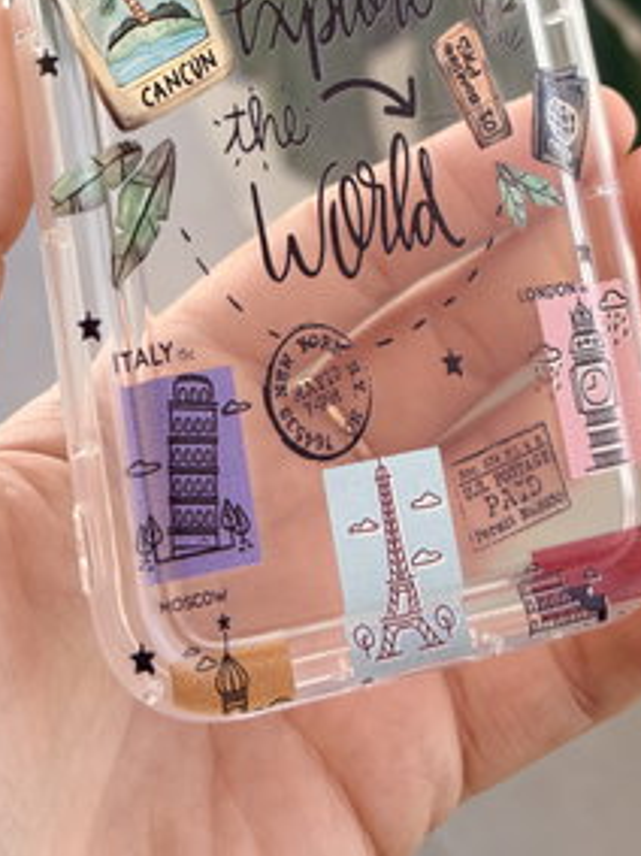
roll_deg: +2.3
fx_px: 1211
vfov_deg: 36.9
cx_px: 278
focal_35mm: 49
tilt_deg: -41.2
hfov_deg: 29.6
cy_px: 113
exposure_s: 1/122
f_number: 1.6
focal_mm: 5.96
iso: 50
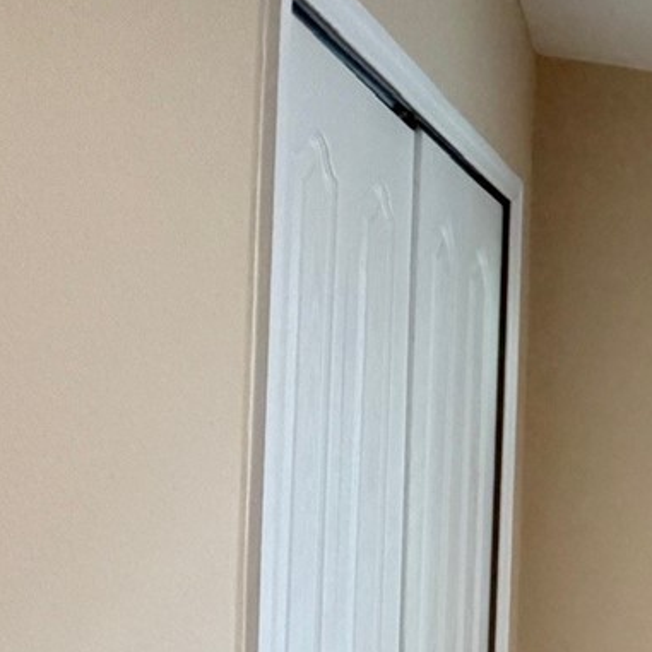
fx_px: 1108
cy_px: 452
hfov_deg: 19.7
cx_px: 1270
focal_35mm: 52
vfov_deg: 32.4
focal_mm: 2.22
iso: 400
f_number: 2.2
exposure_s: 1/60
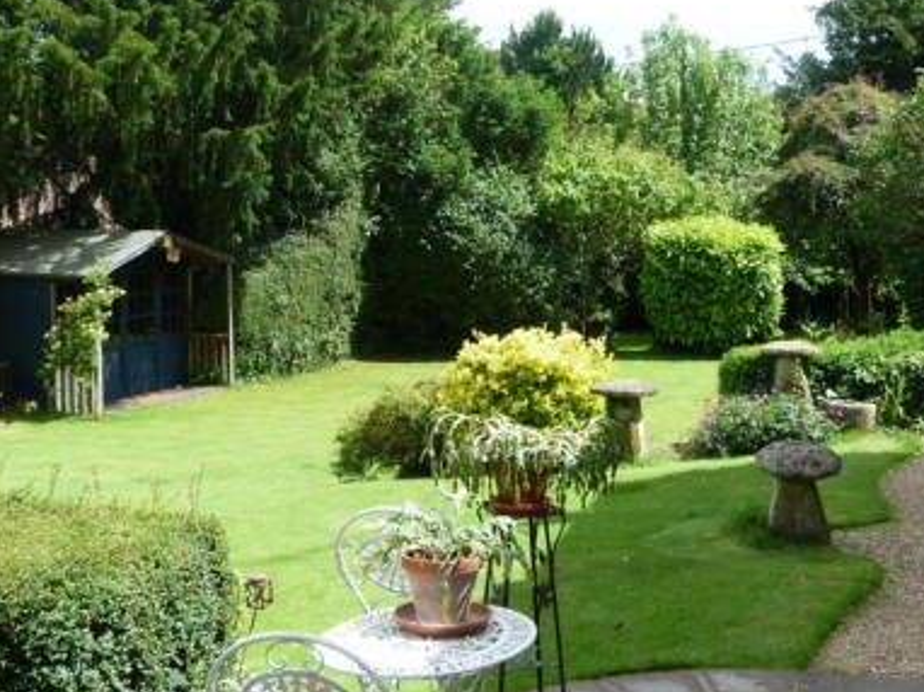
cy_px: 263
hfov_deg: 33.3
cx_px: 468
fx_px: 1547
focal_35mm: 58
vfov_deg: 25.1
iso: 80
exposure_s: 1/250
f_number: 4
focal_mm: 6.8
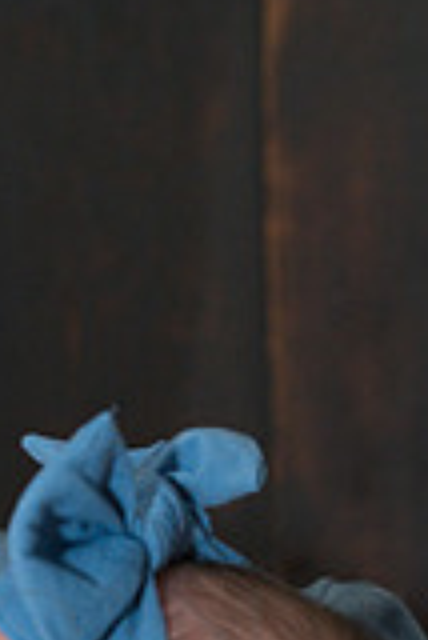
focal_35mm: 174
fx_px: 3096
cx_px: -270
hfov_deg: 7.7
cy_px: 820
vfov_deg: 11.5
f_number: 4.5
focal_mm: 48
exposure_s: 1/200
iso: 800
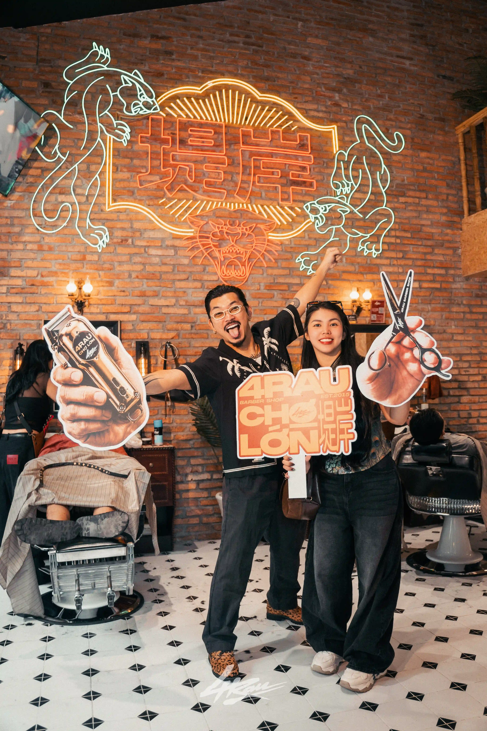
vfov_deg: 67.4
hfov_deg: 47.9
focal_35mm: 27
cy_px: 366
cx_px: 244
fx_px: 548
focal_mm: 18
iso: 250
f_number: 2.8
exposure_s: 1/100
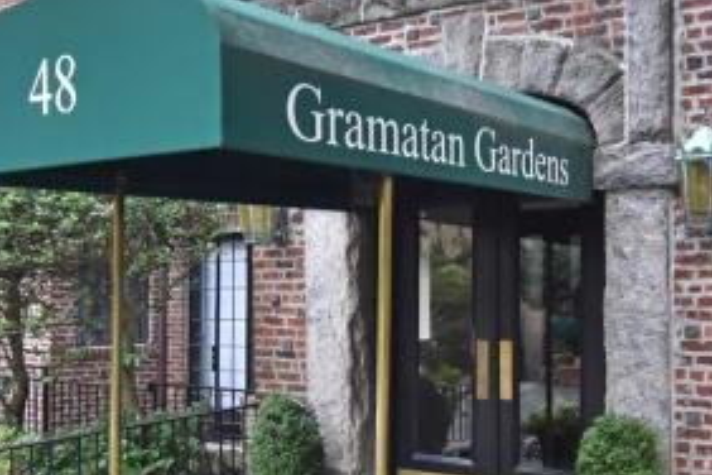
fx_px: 910
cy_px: 278
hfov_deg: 42.3
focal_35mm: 46
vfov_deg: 29.2
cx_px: 462
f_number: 11
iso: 800
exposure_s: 1/125
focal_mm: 12
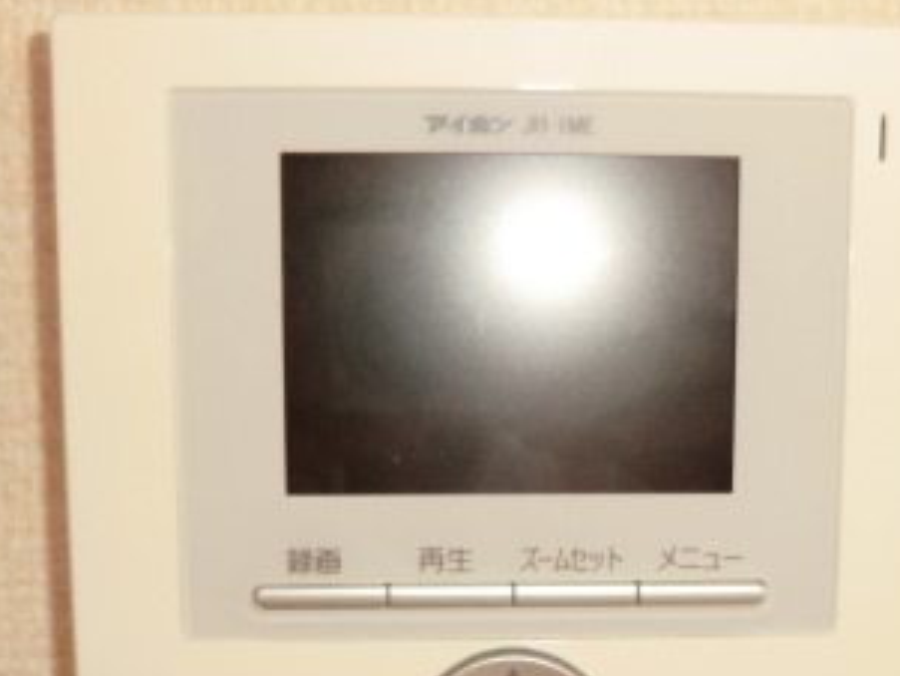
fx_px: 1327
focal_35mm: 51
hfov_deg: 37.4
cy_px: 586
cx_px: 511
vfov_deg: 27.7
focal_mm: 4.3
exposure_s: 1/60
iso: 160
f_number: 3.2
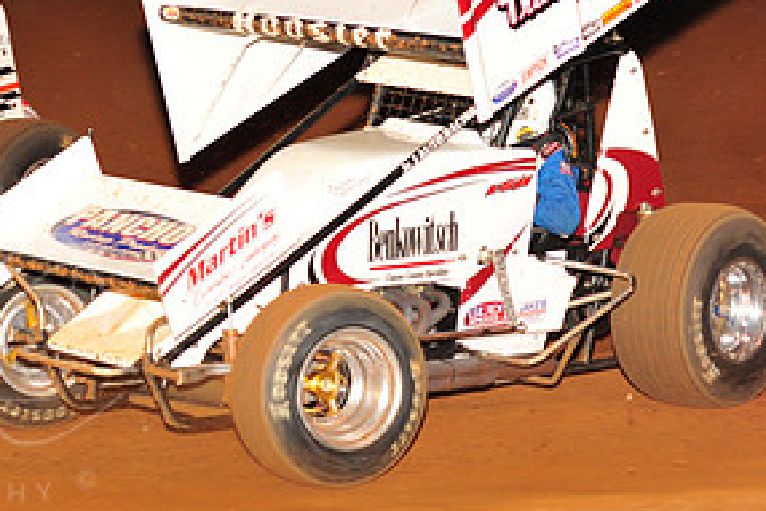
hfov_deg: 12.5
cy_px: 94
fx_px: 3449
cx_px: 21
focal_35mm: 162
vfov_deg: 8.5
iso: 1000
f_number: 6.3
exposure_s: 1/320
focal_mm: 80
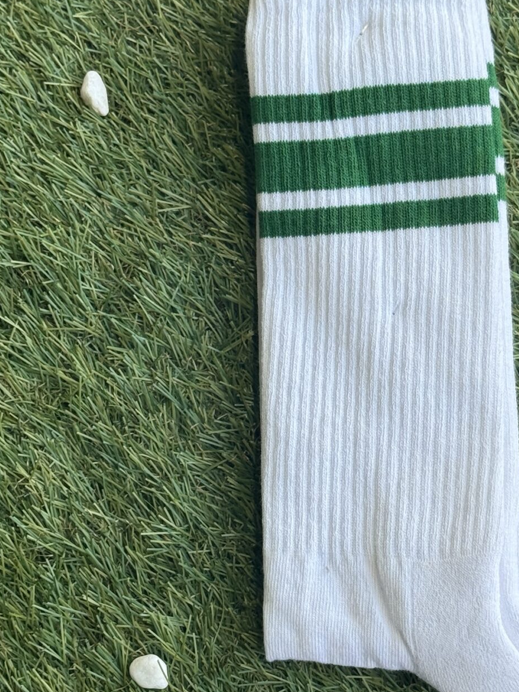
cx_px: 406
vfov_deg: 19.8
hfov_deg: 14.9
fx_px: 1979
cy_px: 360
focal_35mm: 99
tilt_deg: -82.4
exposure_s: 1/202
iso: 64
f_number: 1.78
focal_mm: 6.76
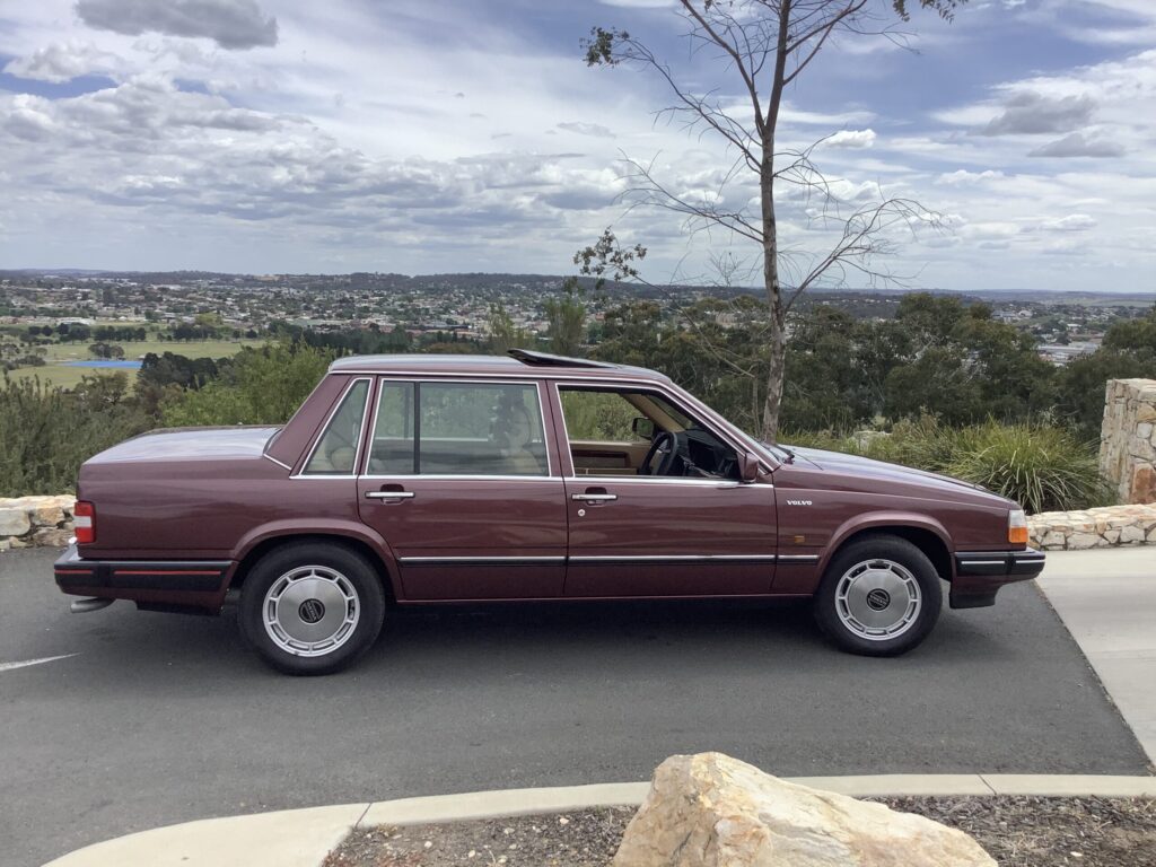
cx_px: 578
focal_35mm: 31
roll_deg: +0.4
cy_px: 434
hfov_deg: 58.4
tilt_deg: -8.1
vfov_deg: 45.4
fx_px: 1035
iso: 25
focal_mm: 3.3
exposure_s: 1/1852
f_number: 2.4
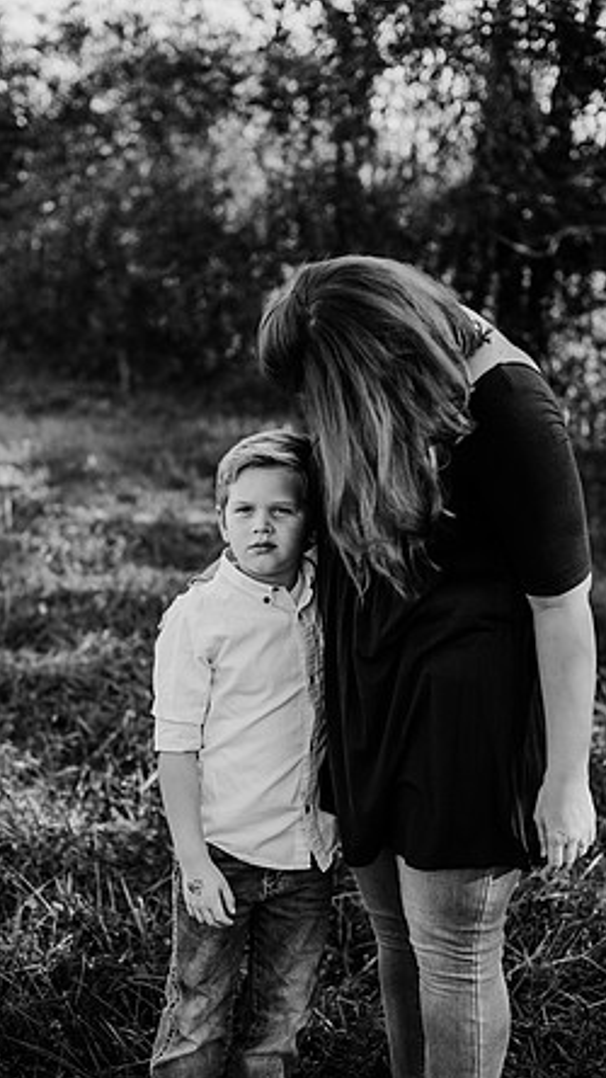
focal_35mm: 53
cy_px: 543
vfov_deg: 39.2
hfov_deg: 22.6
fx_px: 1515
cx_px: 276
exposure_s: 1/800
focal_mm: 50
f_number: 2.8
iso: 200
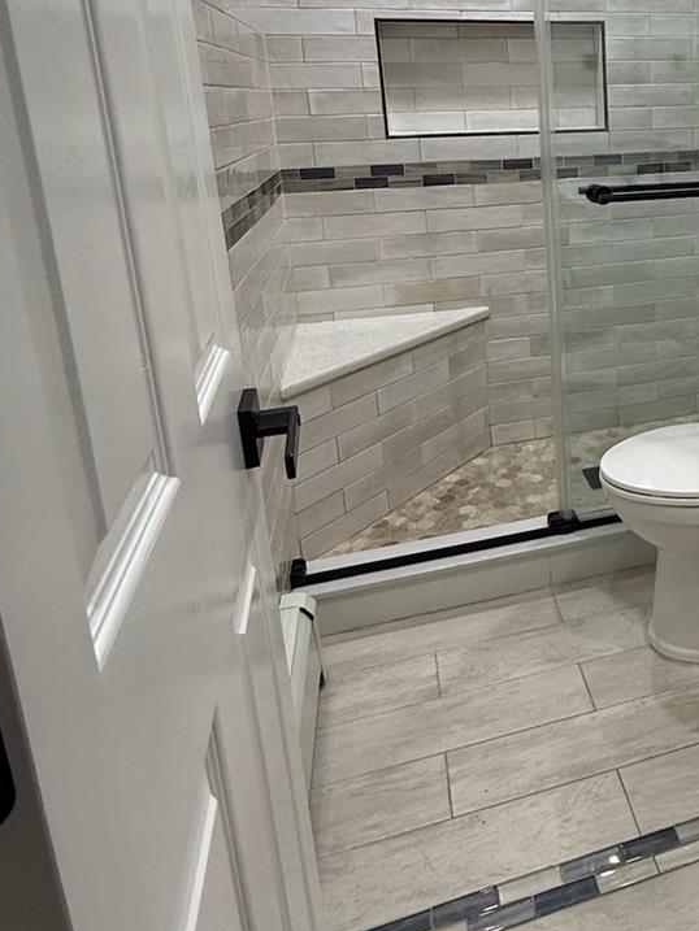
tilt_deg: -12.7
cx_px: 665
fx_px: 807
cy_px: 280
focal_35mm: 30
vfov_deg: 58.0
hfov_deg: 41.9
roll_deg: +1.0
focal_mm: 2.22
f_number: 2.2
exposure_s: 1/120
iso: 160
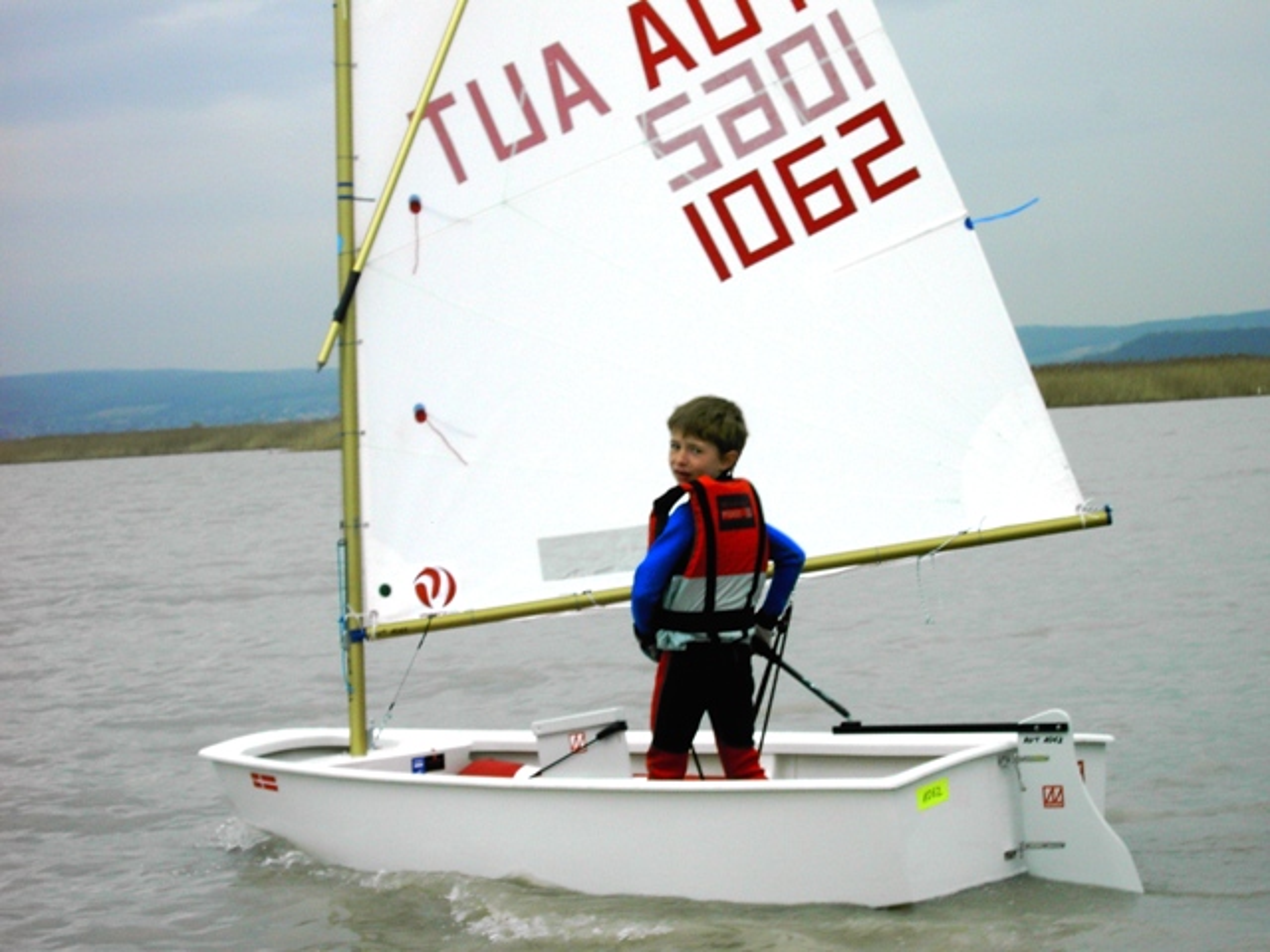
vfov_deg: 16.1
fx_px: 3375
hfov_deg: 21.3
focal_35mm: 92
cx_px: 635
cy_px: 476
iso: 100
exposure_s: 1/250
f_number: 9.5
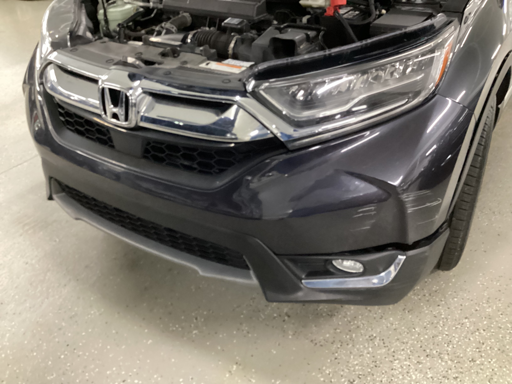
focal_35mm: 31
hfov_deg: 58.4
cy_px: 192
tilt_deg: -34.5
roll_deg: +1.0
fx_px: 459
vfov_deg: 45.4
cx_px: 256
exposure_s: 1/30
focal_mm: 3.3
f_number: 2.4
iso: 640
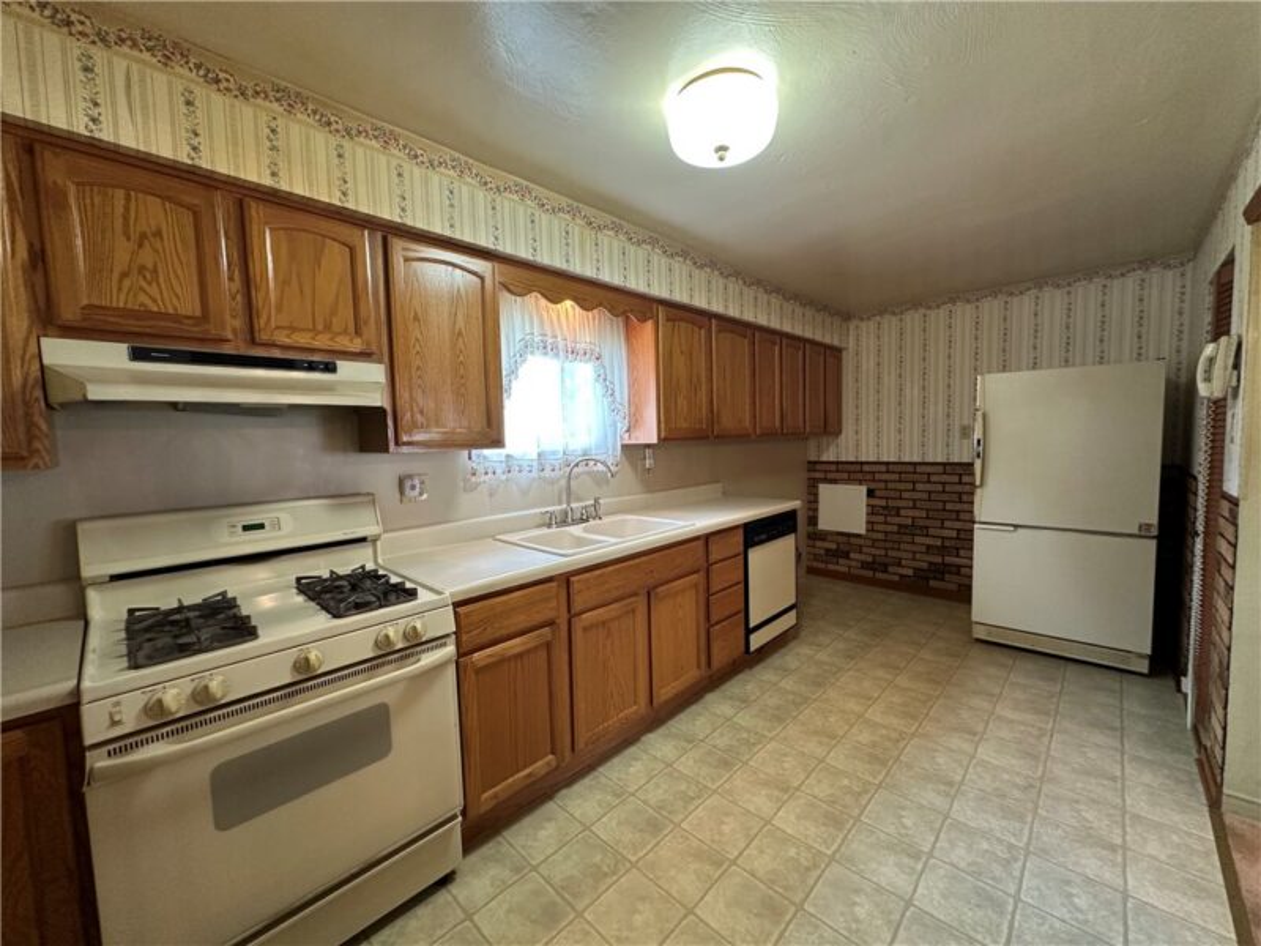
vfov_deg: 85.7
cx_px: 630
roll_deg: +1.5
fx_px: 510
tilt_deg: -3.9
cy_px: 473
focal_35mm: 14
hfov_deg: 102.1
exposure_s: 1/60
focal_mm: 2.22
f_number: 2.2
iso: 200
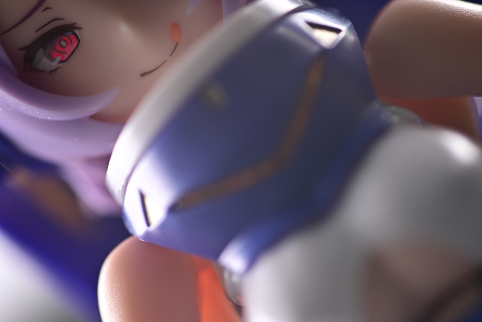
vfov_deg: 15.2
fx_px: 1205
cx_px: 241
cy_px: 161
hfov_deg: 22.6
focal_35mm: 90
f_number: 6.3
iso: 100
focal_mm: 60
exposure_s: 6
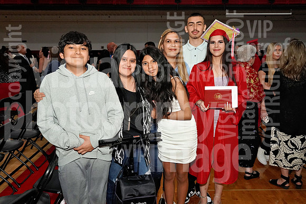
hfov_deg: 57.2
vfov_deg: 40.0
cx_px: 153
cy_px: 102
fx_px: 281
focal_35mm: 33
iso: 3200
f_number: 8
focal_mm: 22
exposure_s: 1/100
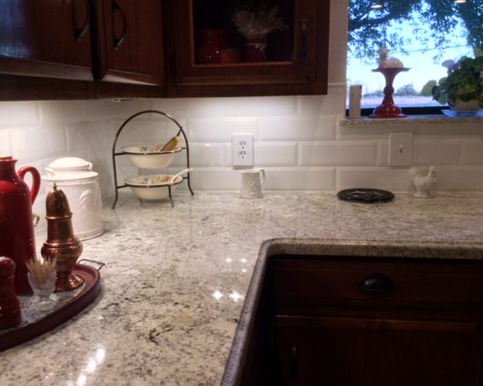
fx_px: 486
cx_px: 227
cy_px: 192
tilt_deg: -11.3
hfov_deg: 52.8
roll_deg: +1.1
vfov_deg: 43.4
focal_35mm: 34
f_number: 2.4
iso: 40
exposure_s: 1/40
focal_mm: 3.3
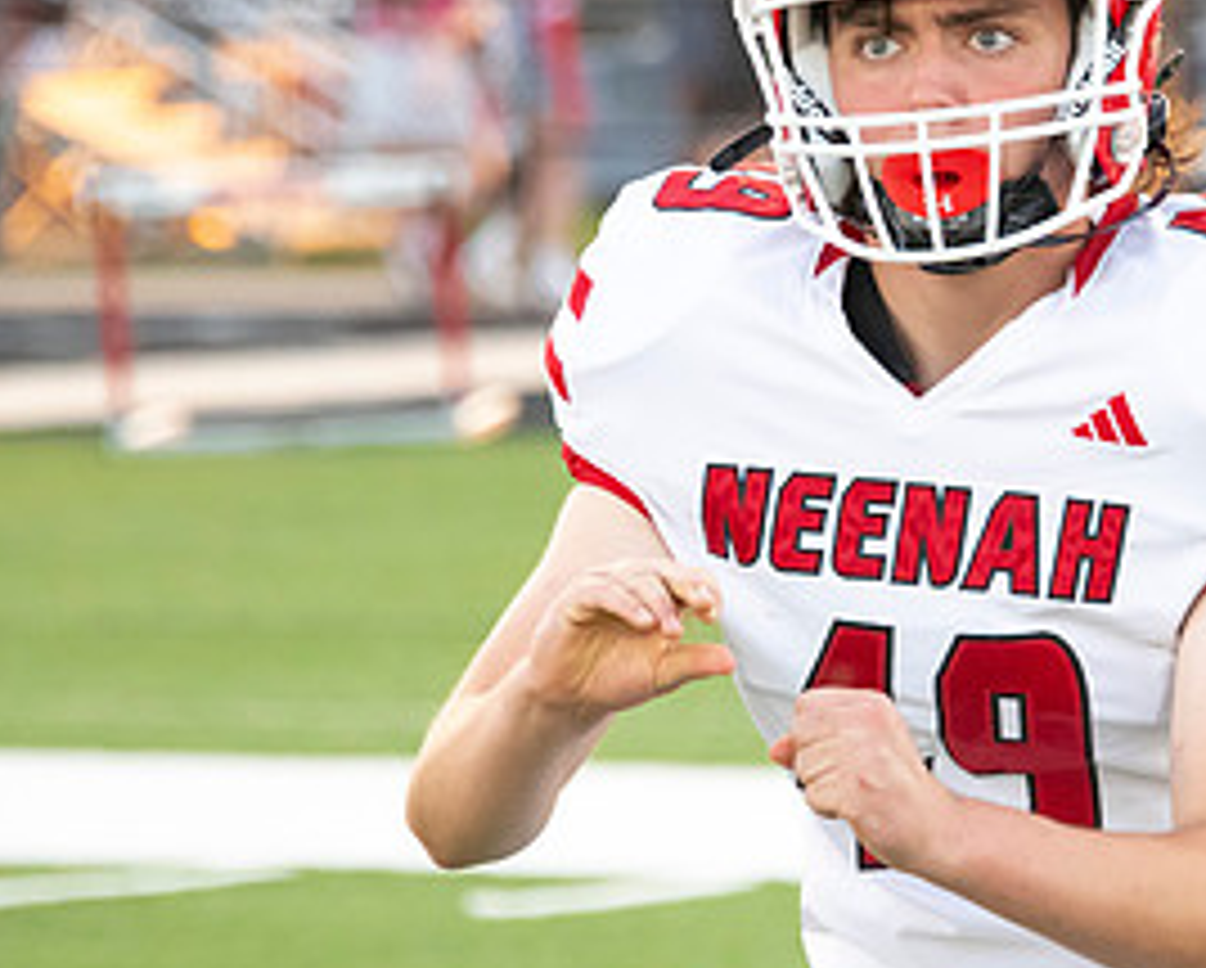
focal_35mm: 406
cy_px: 538
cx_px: 904
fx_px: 14507
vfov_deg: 3.8
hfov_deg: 4.8
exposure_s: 1/800
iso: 4000
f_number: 5.6
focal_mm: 200
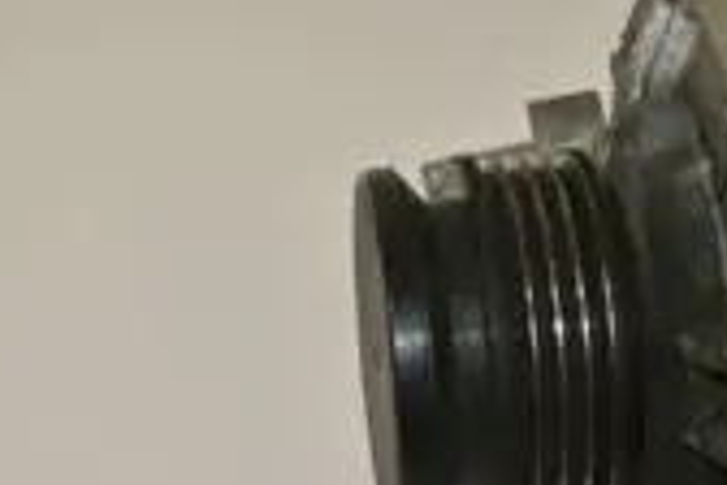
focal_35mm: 109
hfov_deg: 18.1
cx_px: 779
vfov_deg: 12.5
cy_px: 398
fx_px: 2201
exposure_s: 1/60
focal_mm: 12.7
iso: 200
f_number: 3.8
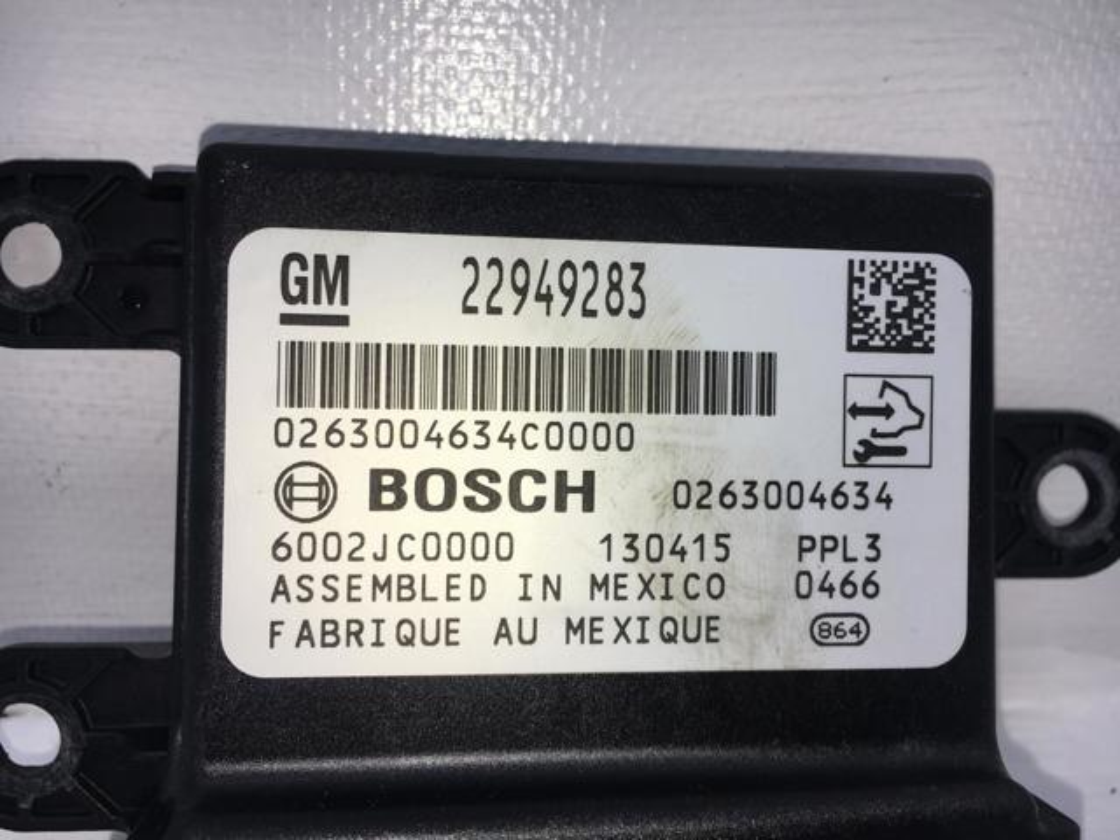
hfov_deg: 61.7
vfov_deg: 48.2
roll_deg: -3.3
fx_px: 938
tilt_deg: -21.7
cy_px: 420
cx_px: 560
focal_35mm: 29
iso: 25
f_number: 2.2
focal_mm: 4.15
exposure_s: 1/527
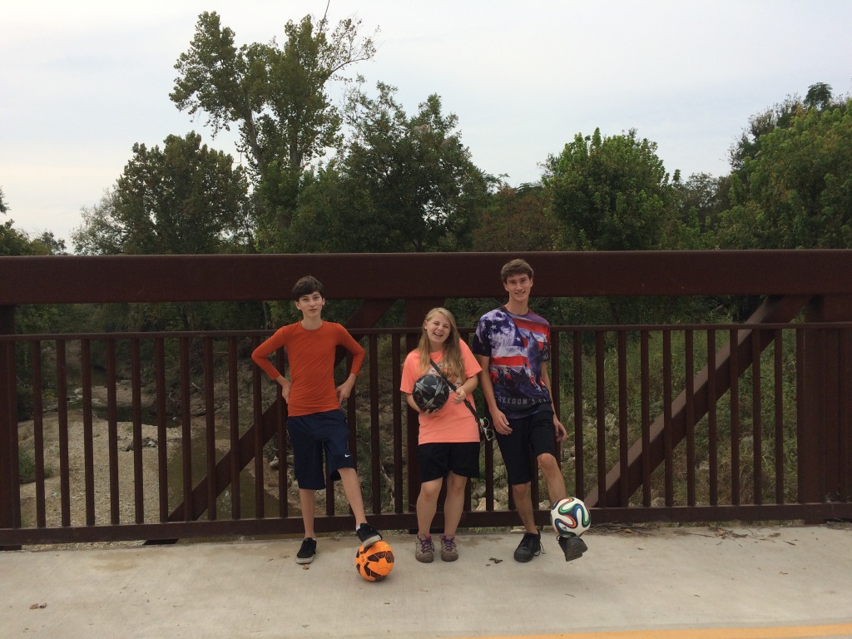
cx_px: 426
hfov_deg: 61.7
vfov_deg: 48.2
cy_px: 320
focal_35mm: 29
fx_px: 714
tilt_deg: -1.6
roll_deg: +1.3
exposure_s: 1/1368
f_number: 2.2
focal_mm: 4.15
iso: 32
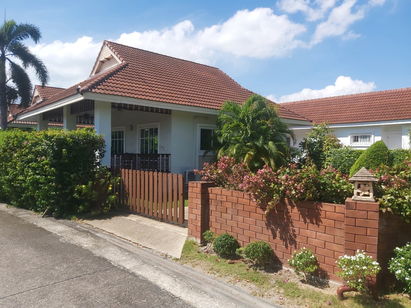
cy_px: 154
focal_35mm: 26
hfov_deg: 67.3
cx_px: 206
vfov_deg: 53.1
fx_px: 309
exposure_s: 1/2205
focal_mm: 3.92
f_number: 1.7
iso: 64
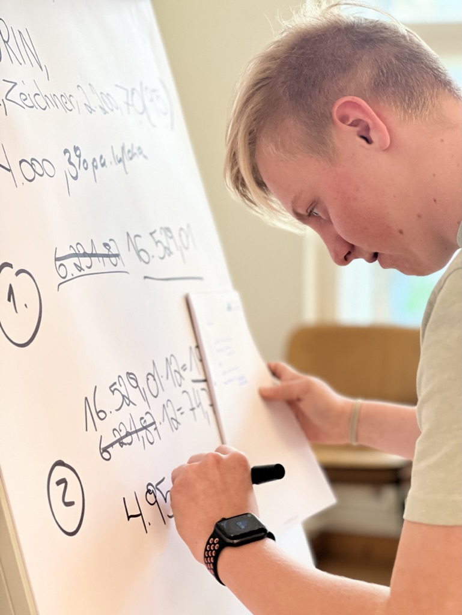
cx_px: 231
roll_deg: +0.8
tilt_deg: -6.2
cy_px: 308
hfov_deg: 19.2
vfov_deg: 25.3
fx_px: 1369
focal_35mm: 77
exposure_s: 1/111
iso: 200
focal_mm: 9
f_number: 2.8
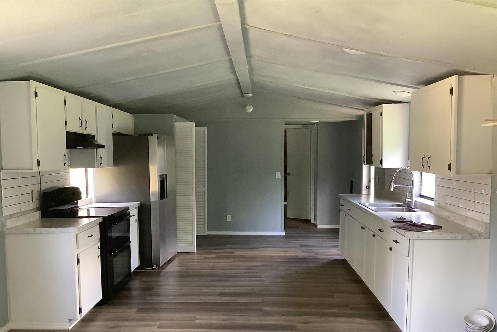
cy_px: 191
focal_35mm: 33
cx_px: 244
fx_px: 456
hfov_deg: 57.2
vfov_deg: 39.9
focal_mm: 3.3
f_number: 2.4
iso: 320
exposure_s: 1/60
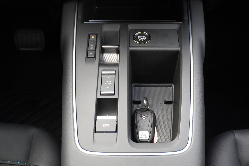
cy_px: 83
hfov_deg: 43.6
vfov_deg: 29.9
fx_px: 311
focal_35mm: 45
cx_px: 124
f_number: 5
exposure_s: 1/50
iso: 640
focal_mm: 30
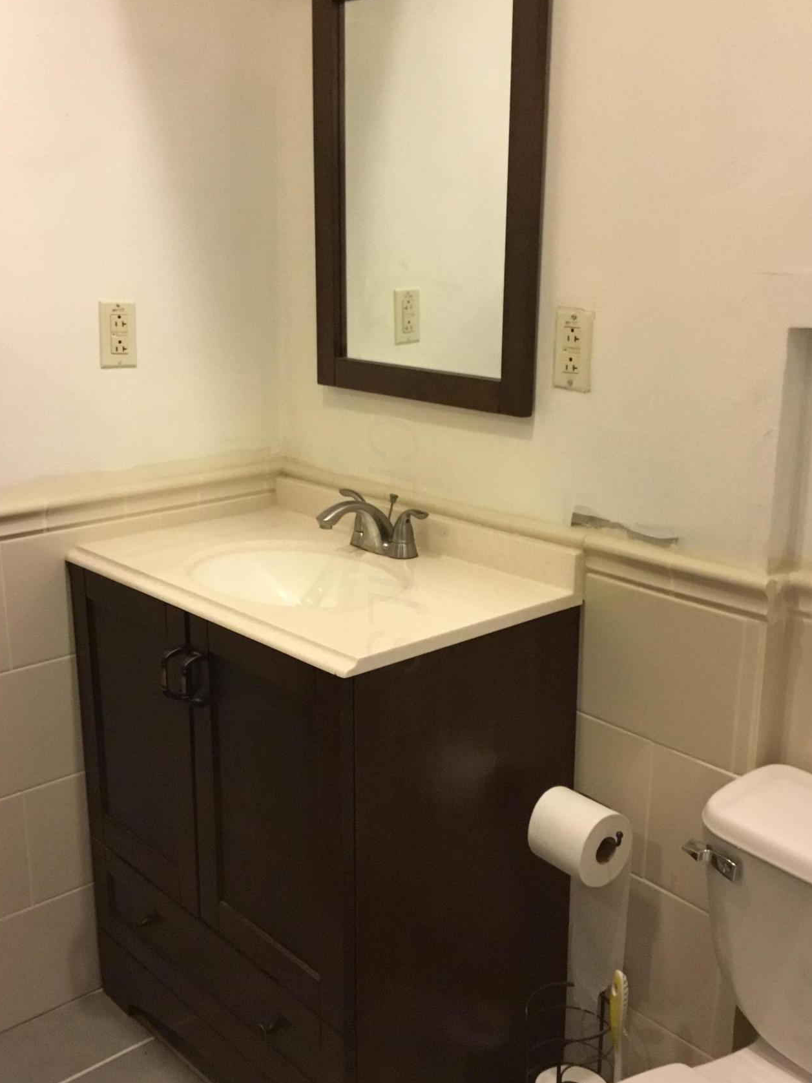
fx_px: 1157
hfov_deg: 38.7
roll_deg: +0.6
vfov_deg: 50.1
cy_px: 545
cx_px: 394
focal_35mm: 37
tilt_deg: -15.4
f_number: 2.4
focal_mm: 3.3
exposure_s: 1/20
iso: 200
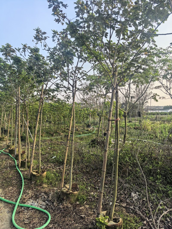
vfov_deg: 71.6
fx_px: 159
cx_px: 86
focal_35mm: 24
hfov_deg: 56.8
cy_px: 114
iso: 50
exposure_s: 1/2092
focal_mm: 5.75
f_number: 2
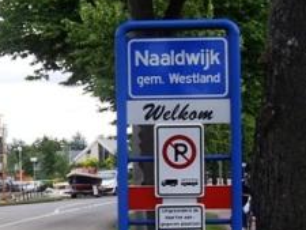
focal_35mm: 108
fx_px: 955
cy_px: 140
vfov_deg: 13.7
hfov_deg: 16.9
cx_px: -120
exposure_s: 1/160
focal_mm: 7.9
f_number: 2.8
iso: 64
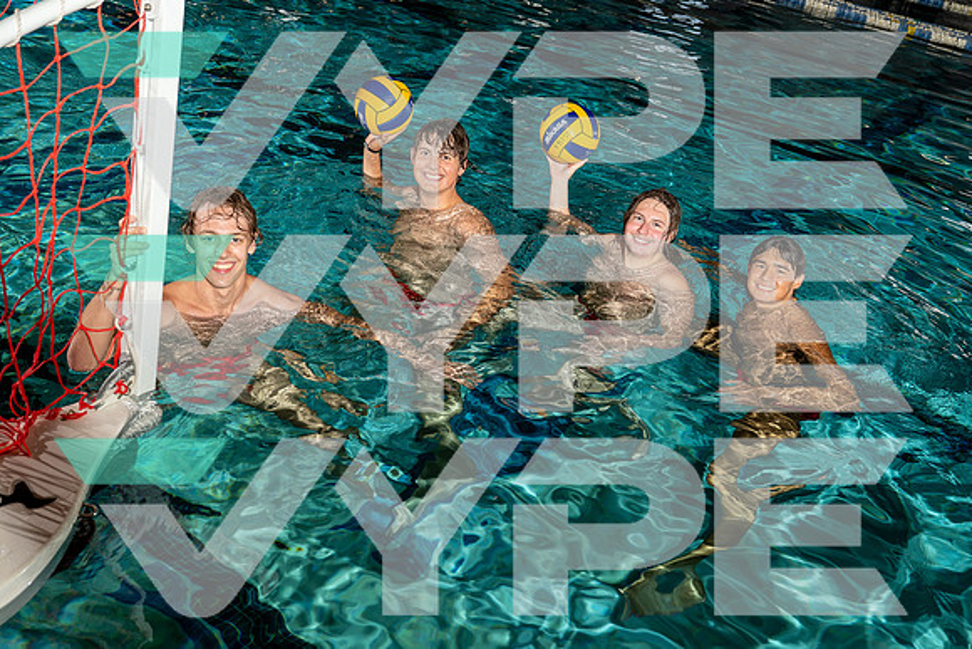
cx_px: 488
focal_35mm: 38
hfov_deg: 50.4
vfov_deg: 34.8
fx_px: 1033
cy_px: 290
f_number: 4
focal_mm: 31
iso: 100
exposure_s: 1/250
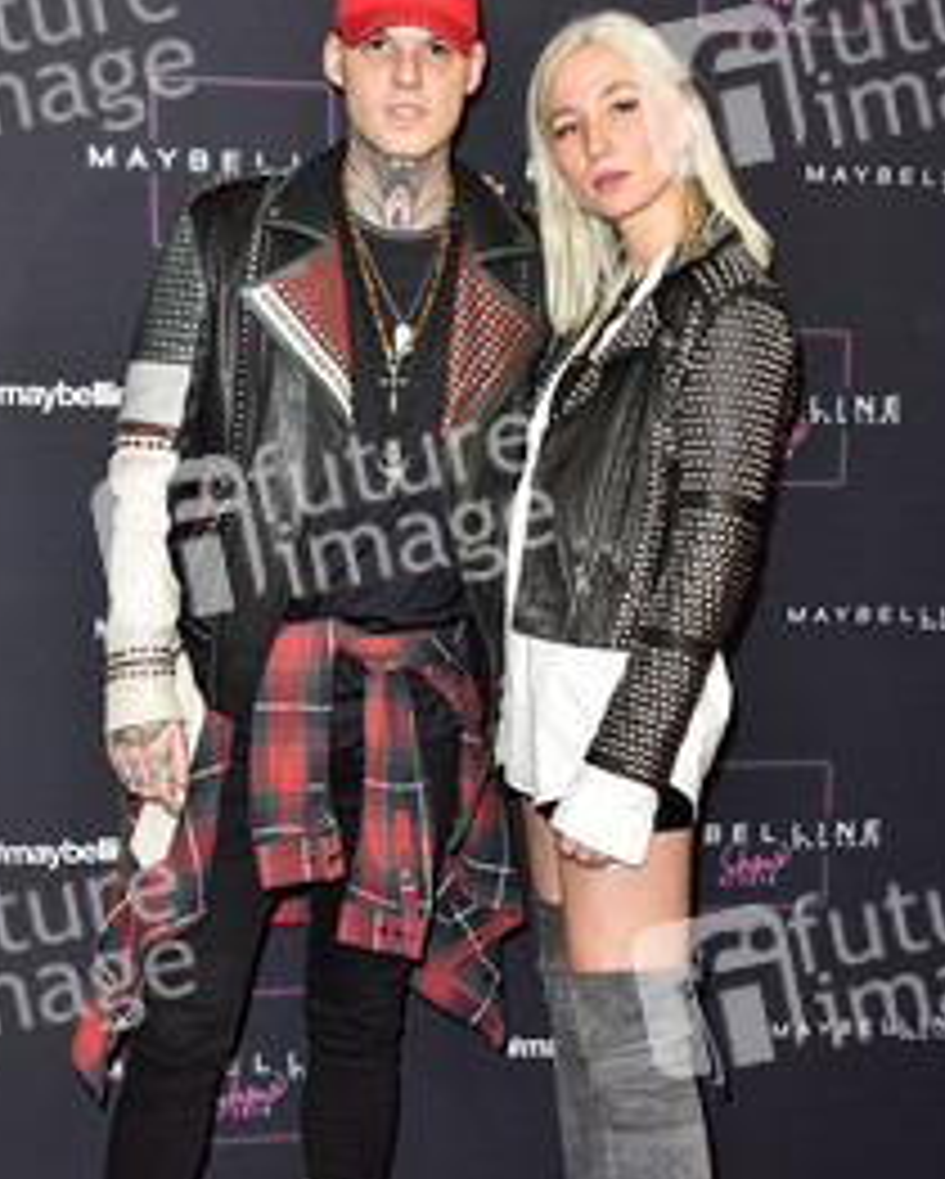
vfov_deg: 29.9
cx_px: 454
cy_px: 747
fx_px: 2200
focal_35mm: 63
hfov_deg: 24.2
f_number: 5.6
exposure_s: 1/160
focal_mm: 44
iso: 640
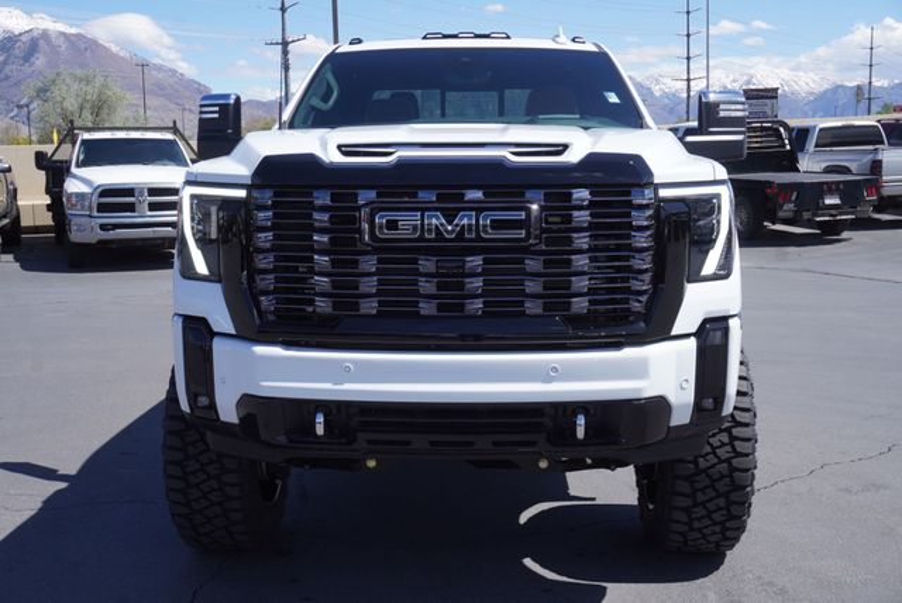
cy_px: 302
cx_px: 451
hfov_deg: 46.4
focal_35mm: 42
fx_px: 1053
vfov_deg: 32.0
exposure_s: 1/125
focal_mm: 28
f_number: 11
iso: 100
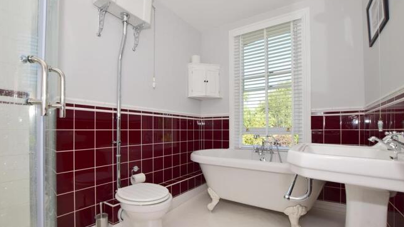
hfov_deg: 99.4
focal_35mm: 16
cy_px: 128
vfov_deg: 66.8
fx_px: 171
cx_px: 203
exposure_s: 1/100
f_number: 8
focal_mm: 10
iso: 400
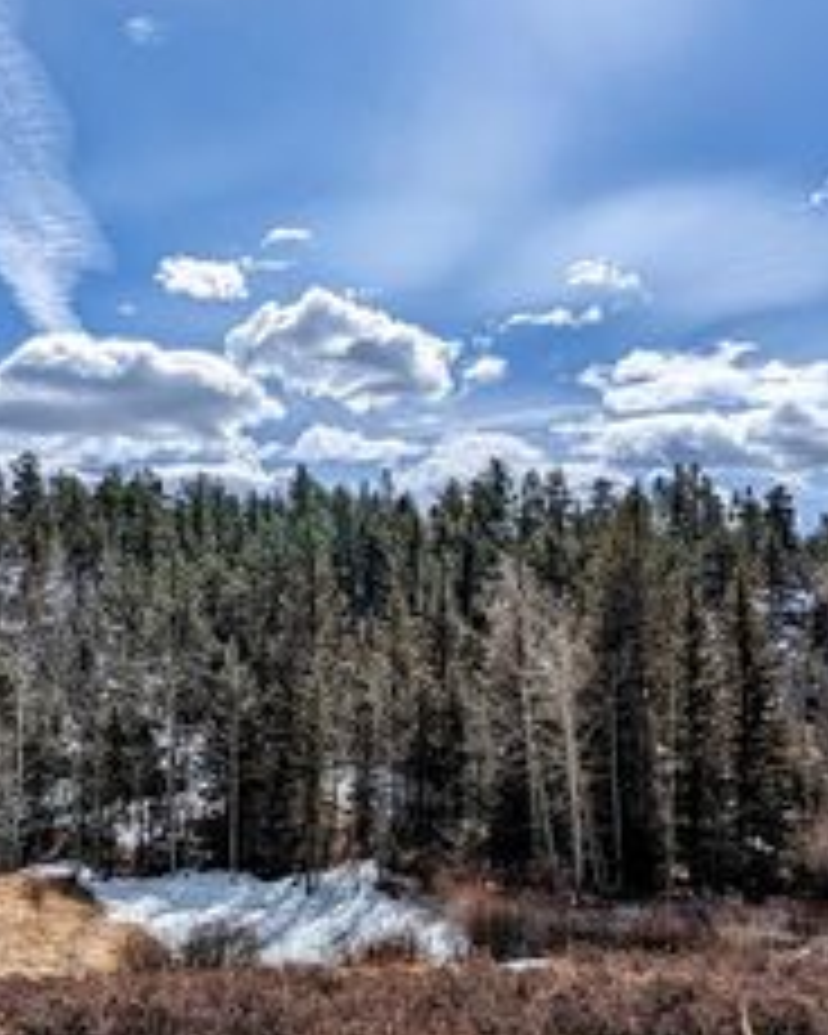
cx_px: 234
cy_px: 668
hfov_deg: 42.4
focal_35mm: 34
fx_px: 1041
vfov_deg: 52.1
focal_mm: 2.35
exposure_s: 1/4425
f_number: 2.2
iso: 45
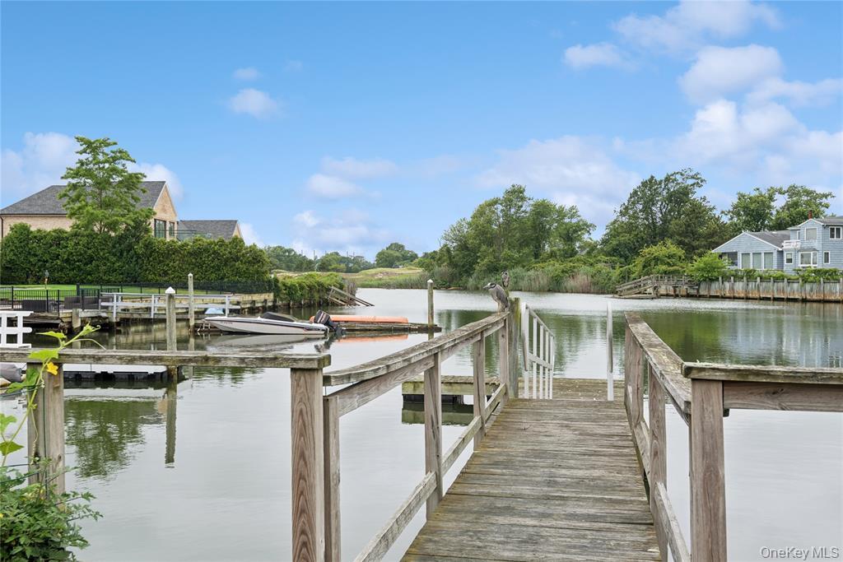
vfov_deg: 37.9
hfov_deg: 54.4
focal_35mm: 35
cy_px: 281
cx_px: 422
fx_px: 820
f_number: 9
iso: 200
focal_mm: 35
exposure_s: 1/125
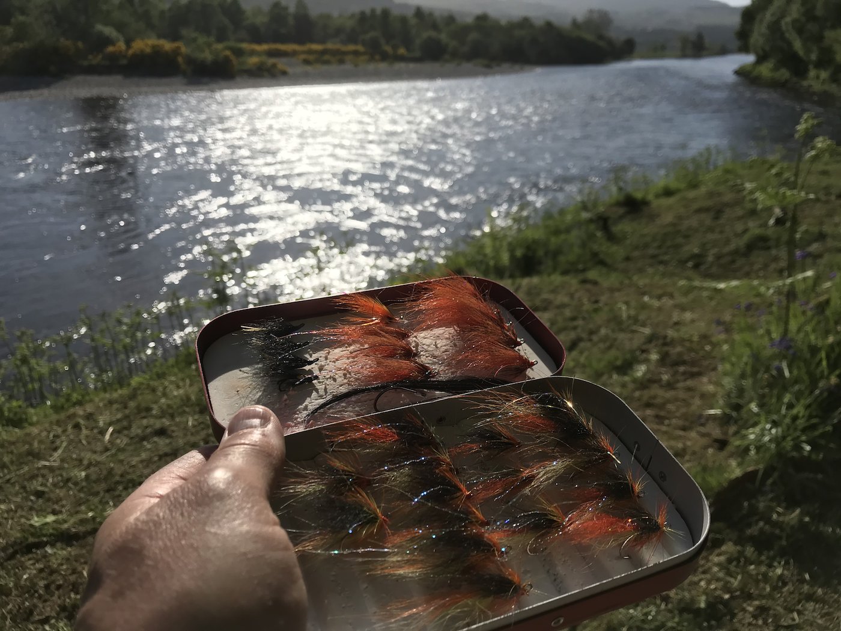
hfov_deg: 63.4
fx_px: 680
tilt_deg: -21.5
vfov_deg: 49.7
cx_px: 420
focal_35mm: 28
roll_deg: -0.2
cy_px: 316
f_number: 1.8
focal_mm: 3.99
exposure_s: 1/4566
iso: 20
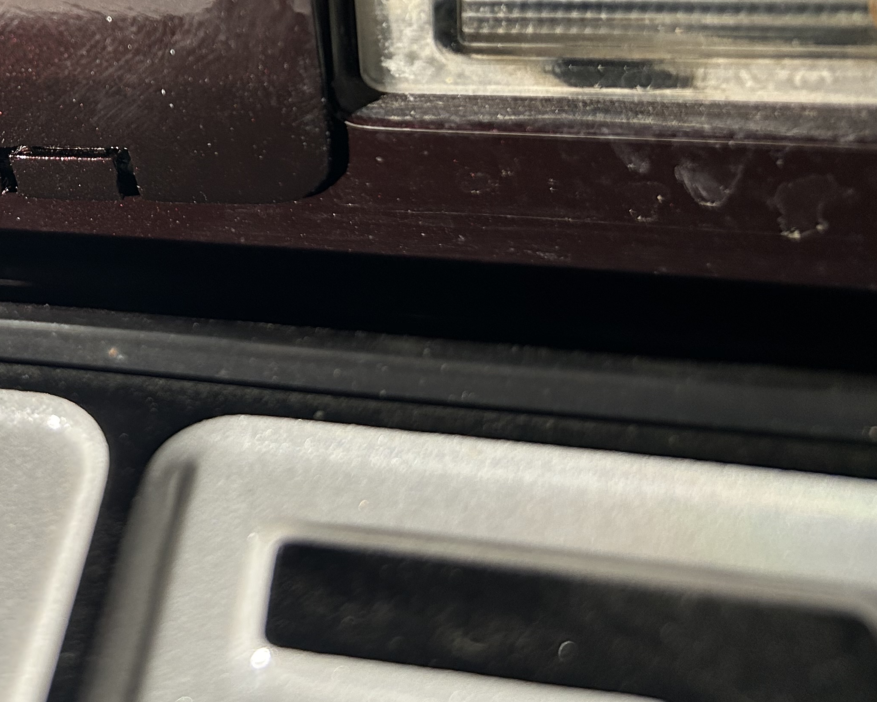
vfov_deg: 29.2
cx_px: 18
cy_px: 93
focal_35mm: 50
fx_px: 1298
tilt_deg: -20.8
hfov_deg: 34.3
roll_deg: +7.8
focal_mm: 5.7
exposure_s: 1/60
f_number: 1.5
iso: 160
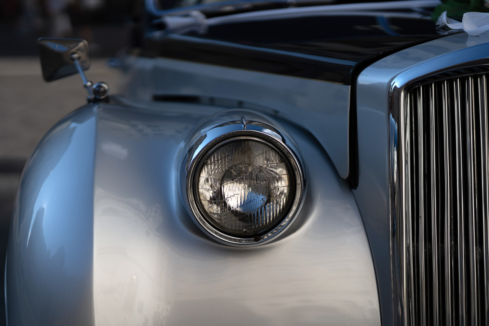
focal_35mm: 85
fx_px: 1155
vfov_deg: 16.1
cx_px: 244
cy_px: 163
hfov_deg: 23.9
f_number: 1.8
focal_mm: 85
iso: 80
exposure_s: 1/6400
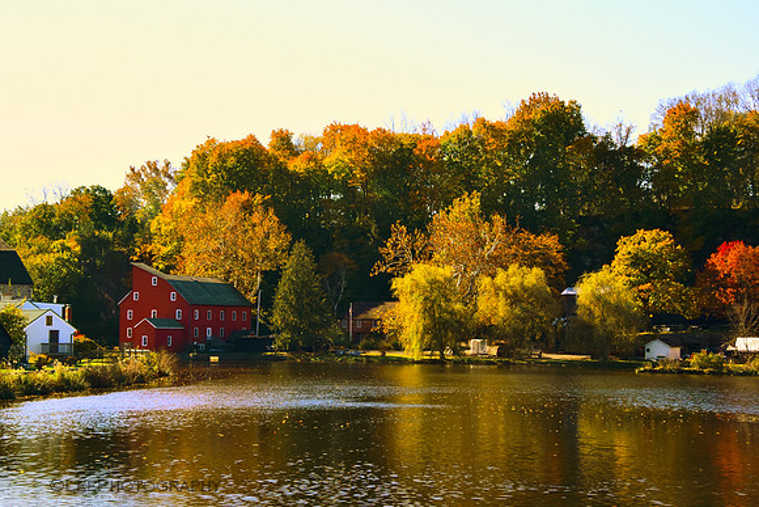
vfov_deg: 18.2
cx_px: 380
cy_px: 254
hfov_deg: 27.0
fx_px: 1582
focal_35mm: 75
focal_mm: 50
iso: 720
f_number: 16
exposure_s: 1/90
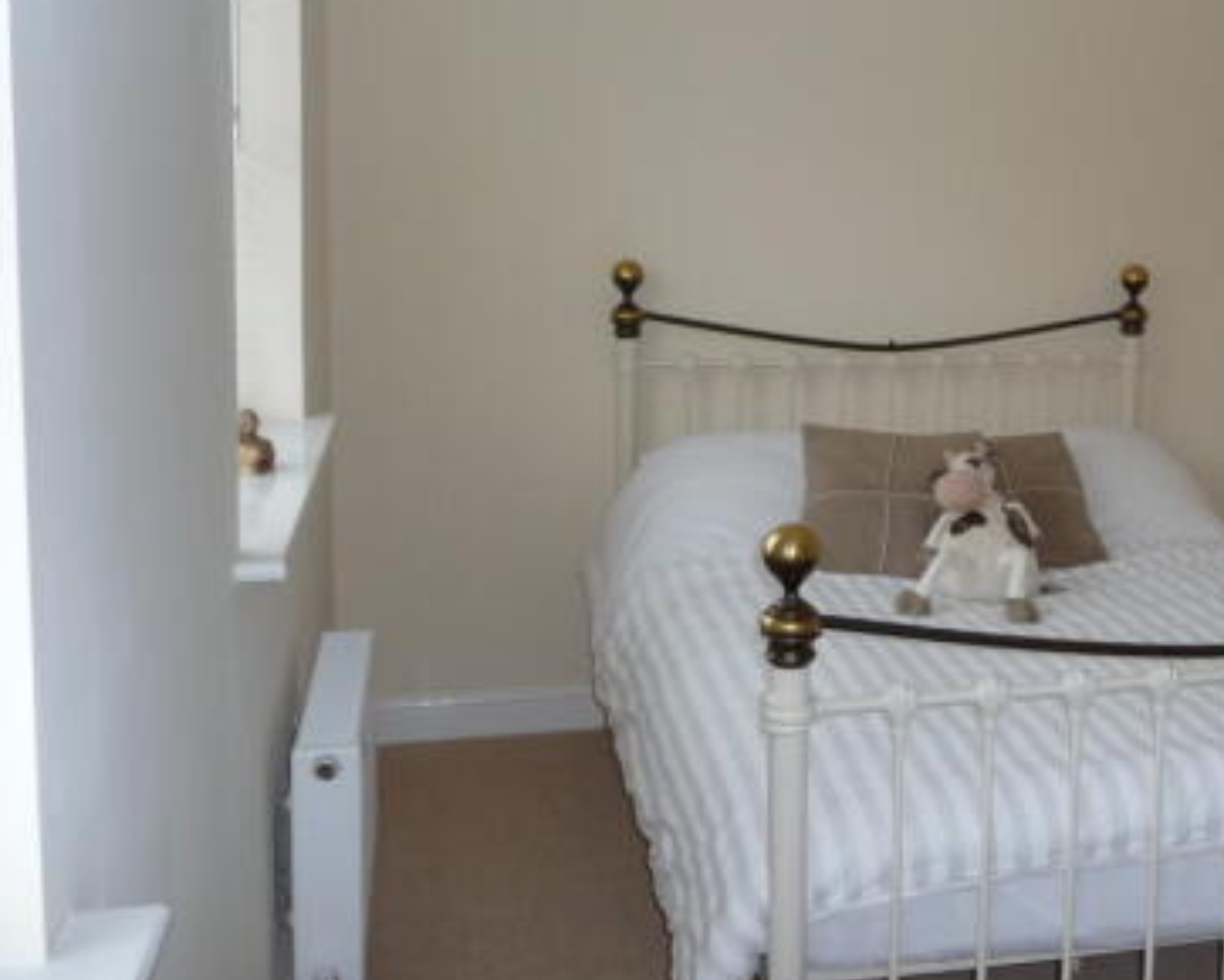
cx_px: 955
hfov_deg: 40.5
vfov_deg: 33.9
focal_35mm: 44
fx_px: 1595
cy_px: 336
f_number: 3.3
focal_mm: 4.7
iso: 100
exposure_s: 1/30
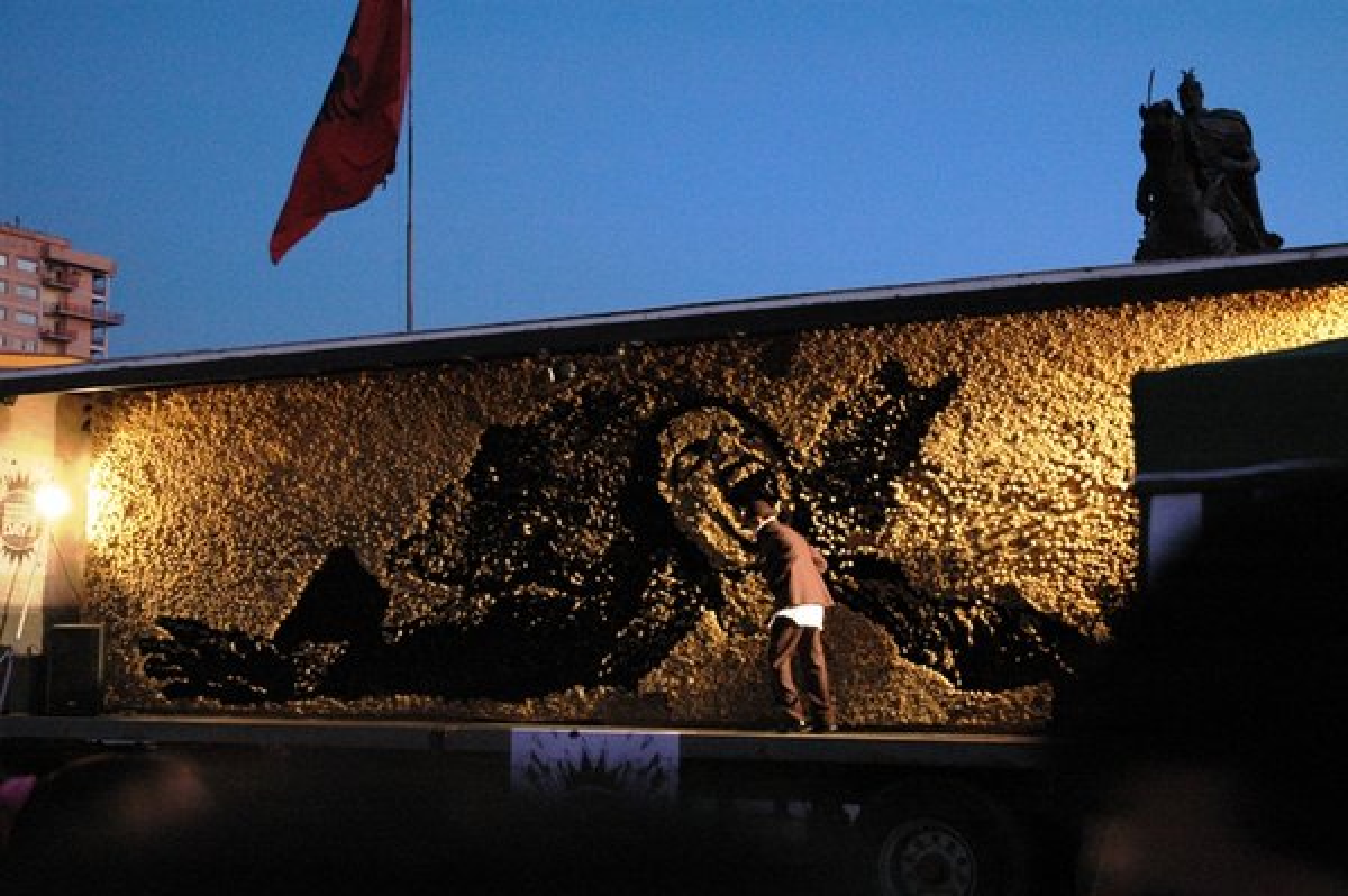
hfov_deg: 42.4
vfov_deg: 28.9
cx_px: 674
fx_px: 1740
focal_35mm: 46
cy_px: 448
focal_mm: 31
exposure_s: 1/30
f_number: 4
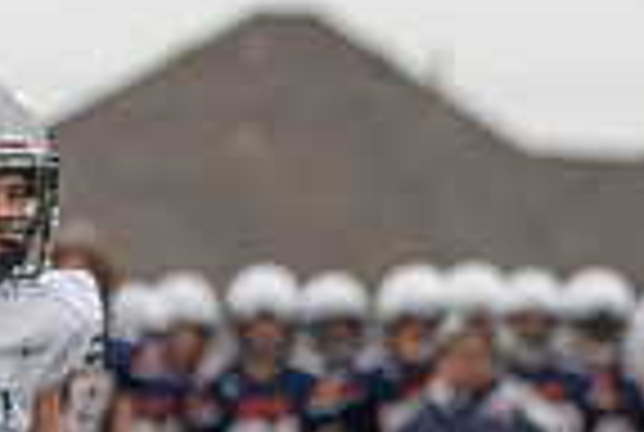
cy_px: 704
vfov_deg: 1.4
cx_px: 1004
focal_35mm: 1013
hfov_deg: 2.0
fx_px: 18159
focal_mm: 250
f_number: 5.6
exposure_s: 1/500
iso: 800
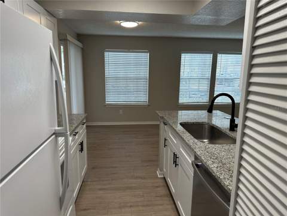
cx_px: 144
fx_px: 199
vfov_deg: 56.8
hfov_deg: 71.6
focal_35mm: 24
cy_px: 108
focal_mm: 6.86
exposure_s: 1/120
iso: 80
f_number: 1.78
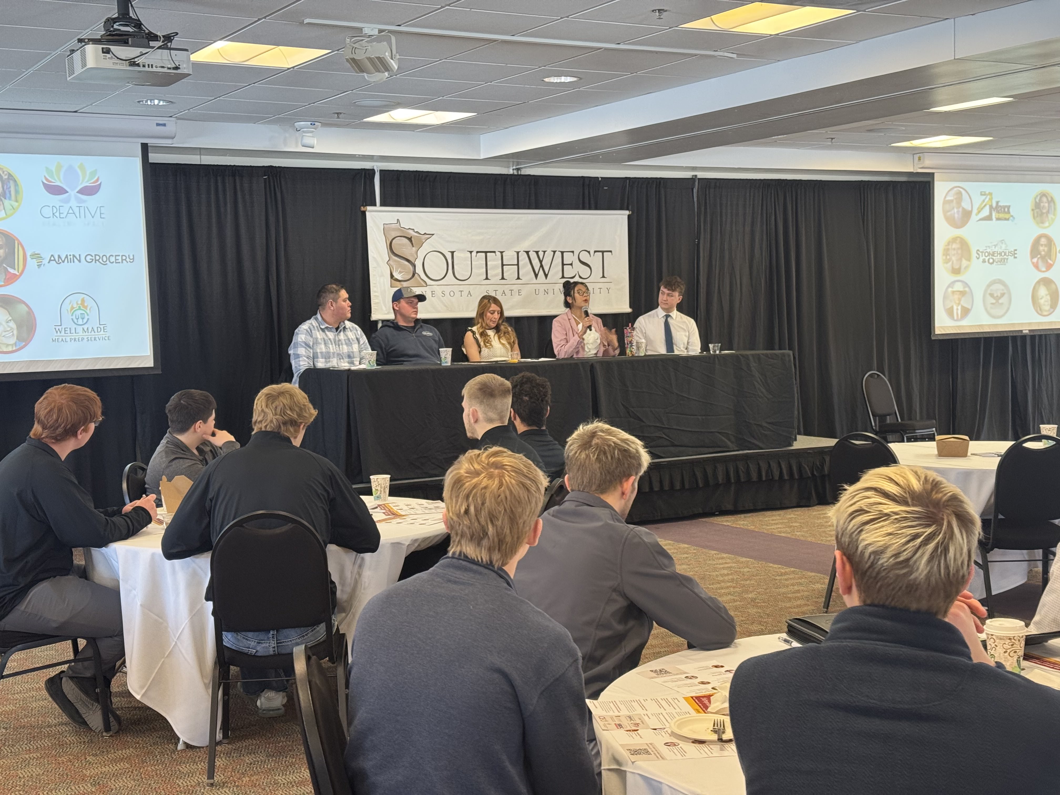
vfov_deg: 30.3
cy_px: 398
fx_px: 1470
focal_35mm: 48
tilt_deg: -5.7
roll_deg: +0.1
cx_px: 530
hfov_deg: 39.7
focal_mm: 6.76
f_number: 1.78
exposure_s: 1/60
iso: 160
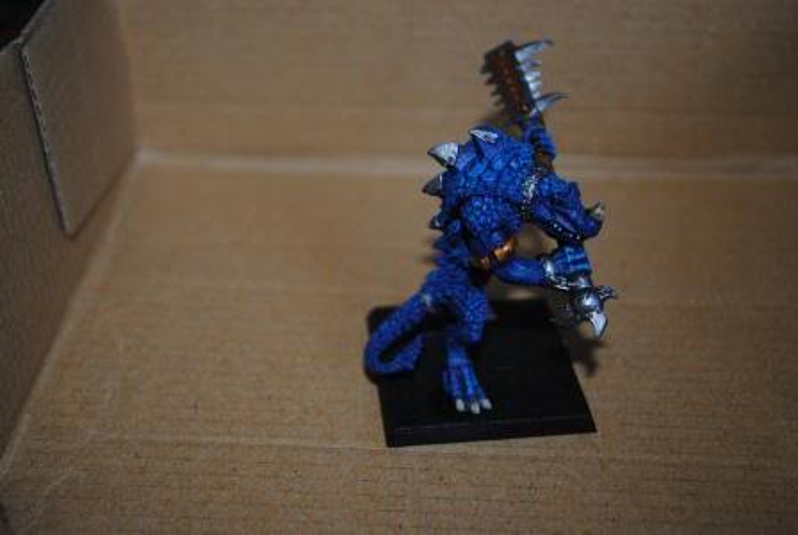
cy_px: 268
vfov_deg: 28.2
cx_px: 399
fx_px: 1065
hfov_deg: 41.1
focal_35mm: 48
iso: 140
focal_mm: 32
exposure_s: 1/60
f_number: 4.8
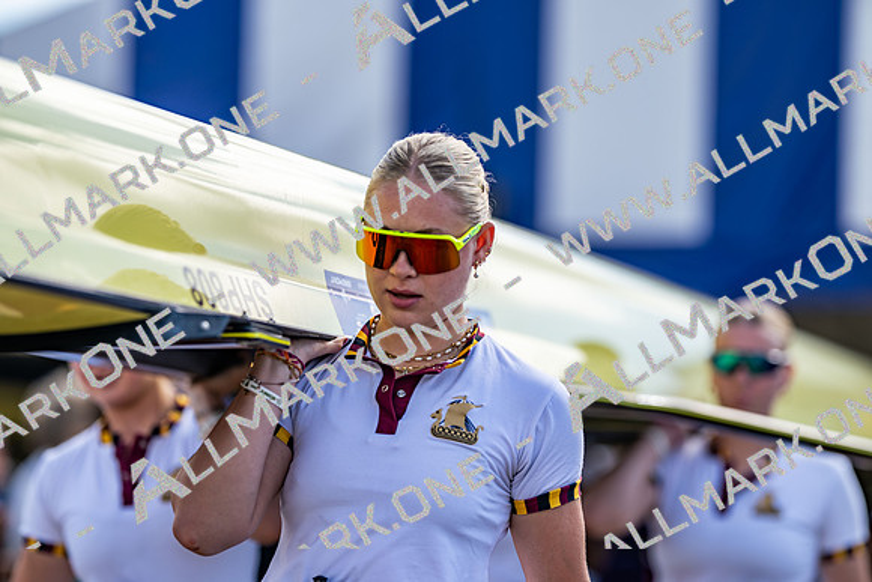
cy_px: 291
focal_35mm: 135
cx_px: 436
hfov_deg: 15.2
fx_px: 3271
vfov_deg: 10.2
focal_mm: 135
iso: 64
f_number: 1.8
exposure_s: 1/2000
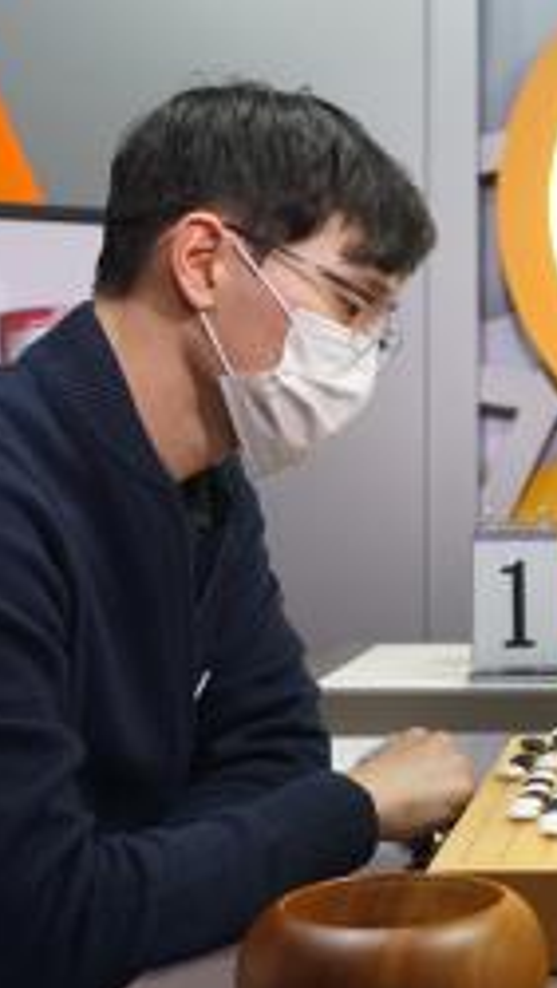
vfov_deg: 30.9
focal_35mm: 68
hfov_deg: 16.6
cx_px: 758
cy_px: 417
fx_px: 1782
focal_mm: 29
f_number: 4
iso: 800
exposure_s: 1/60
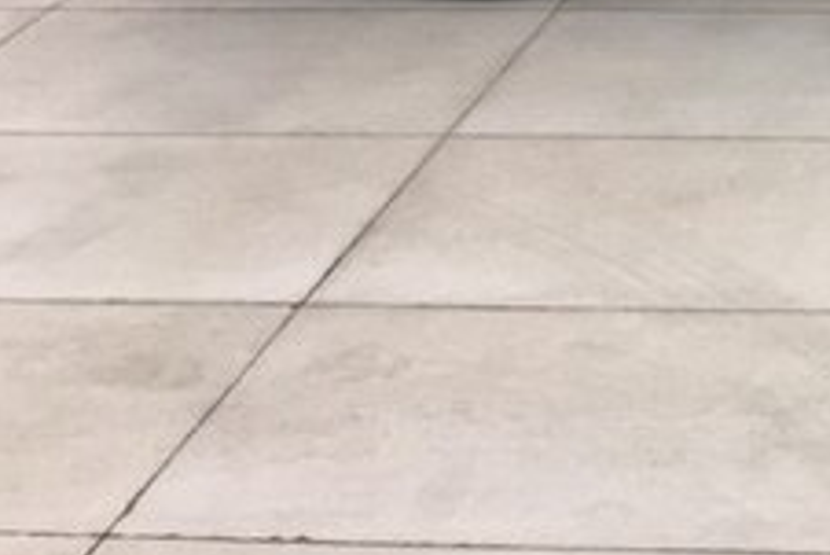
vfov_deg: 14.4
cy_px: -303
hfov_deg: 20.3
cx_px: 1194
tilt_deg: -15.6
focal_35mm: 88
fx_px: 2030
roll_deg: +0.8
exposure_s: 1/100
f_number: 2.2
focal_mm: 4.15
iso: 40
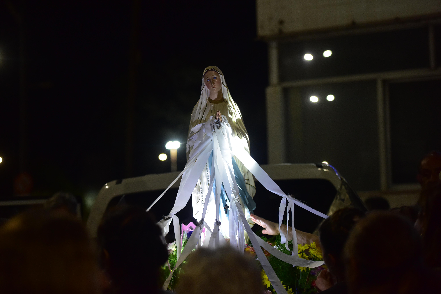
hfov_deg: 22.1
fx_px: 1127
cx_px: 220
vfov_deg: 14.9
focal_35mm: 92
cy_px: 147
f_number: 2.8
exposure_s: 1/200
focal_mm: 92
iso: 2200
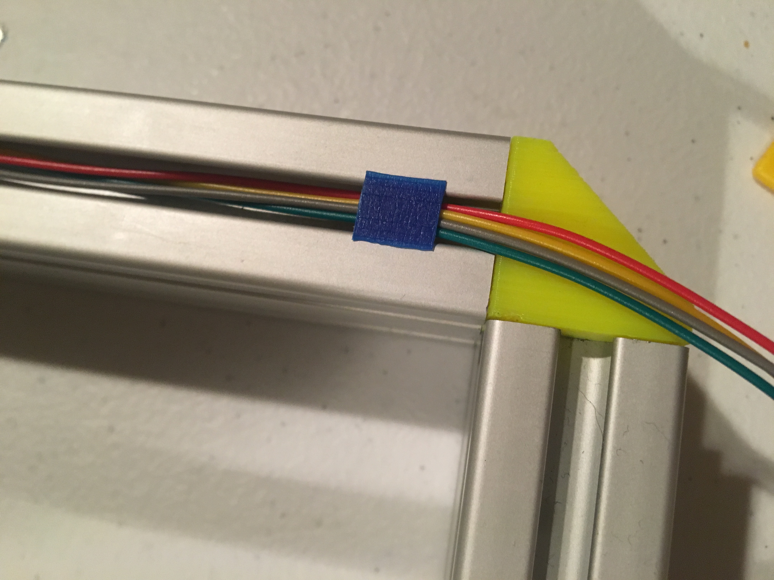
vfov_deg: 48.2
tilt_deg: -79.4
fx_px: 648
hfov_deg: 61.7
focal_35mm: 29
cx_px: 387
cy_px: 290
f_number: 2.2
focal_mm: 4.15
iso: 200
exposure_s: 1/24
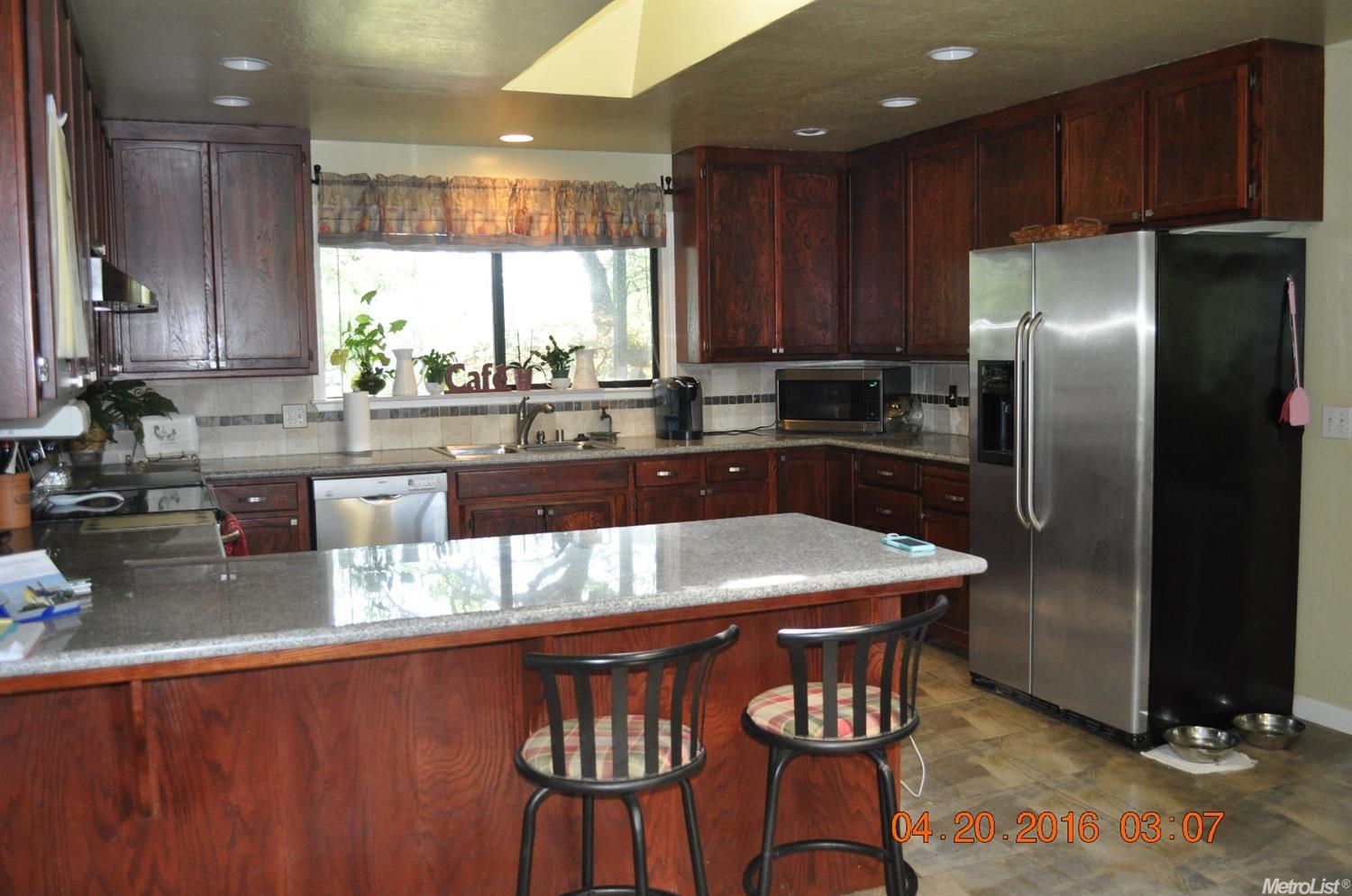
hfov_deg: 62.0
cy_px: 448
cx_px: 676
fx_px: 1125
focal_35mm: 30
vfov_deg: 43.5
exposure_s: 1/80
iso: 800
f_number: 3.8
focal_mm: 20
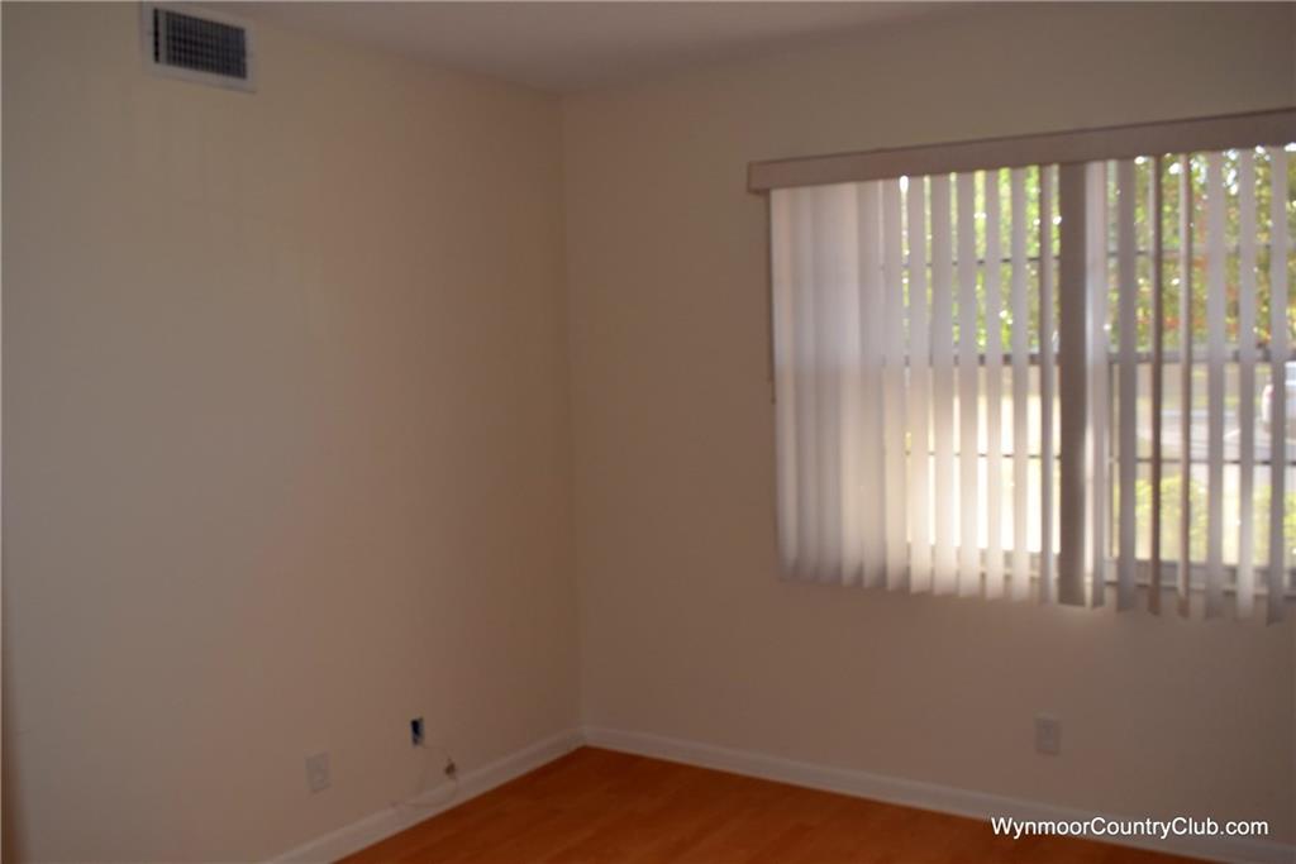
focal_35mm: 33
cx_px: 648
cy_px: 432
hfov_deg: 57.2
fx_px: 1188
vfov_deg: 40.0
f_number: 5.6
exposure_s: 1/200
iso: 400
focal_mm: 22
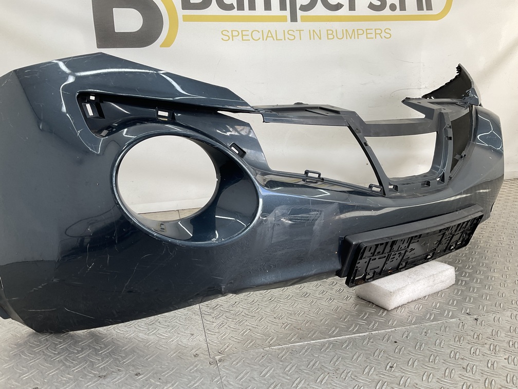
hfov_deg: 61.7
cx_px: 259
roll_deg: +1.3
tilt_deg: -12.0
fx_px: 434
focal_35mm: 29
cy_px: 194
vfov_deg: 48.2
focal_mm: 3
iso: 20
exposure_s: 1/120
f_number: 1.8
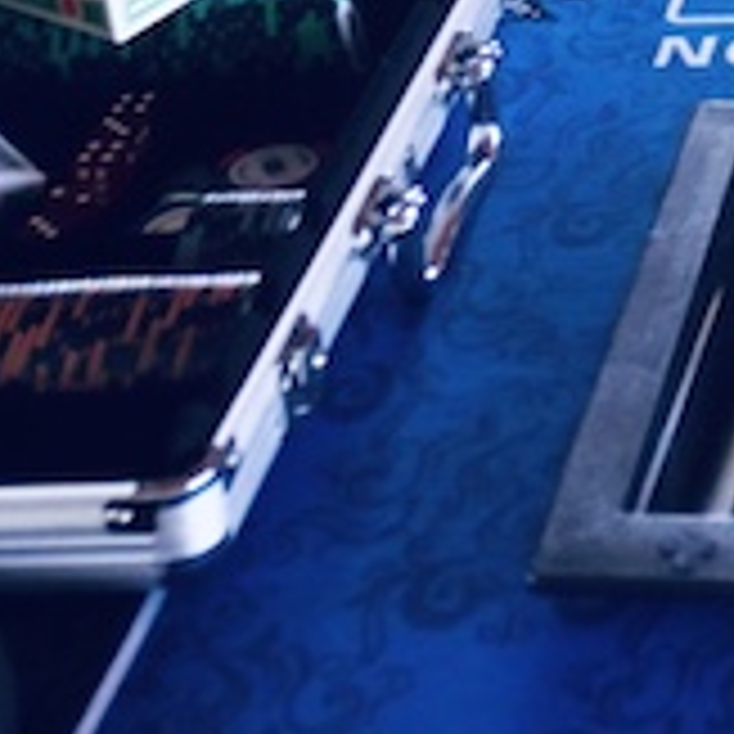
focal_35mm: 125
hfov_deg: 12.8
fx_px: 2999
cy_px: -1024
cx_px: 1279
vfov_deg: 11.5
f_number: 4.5
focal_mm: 16
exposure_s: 1/30
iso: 800
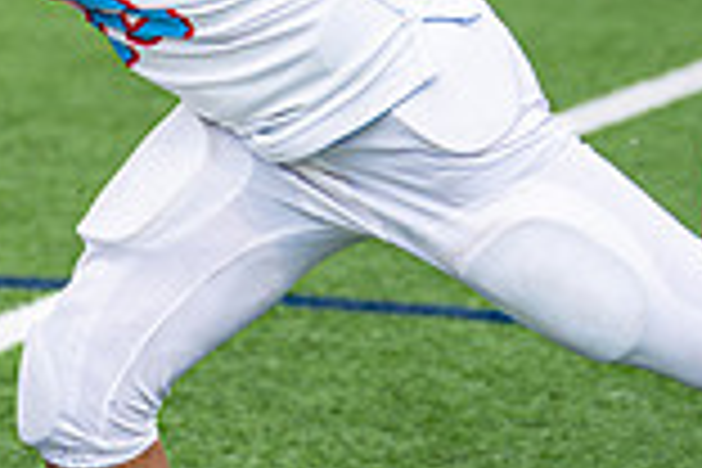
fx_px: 5752
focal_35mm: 295
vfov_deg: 4.6
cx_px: -478
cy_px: -120
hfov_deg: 6.8
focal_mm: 70
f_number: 2.8
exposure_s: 1/1000
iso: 400
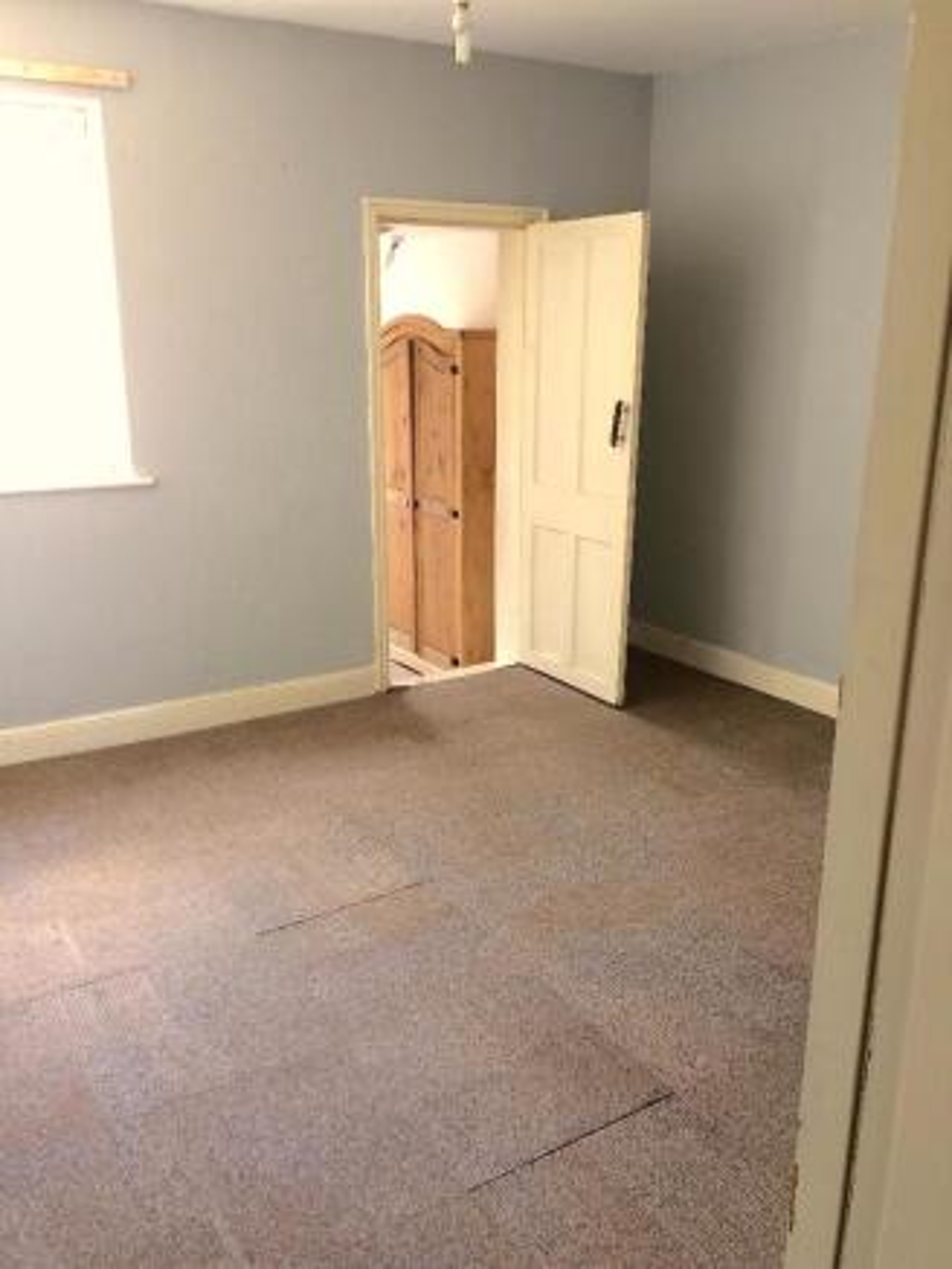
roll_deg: +1.5
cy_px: 634
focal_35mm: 29
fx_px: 1063
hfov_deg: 48.2
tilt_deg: -15.5
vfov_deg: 61.6
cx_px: 476
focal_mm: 4.15
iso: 100
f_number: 2.2
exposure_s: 1/33
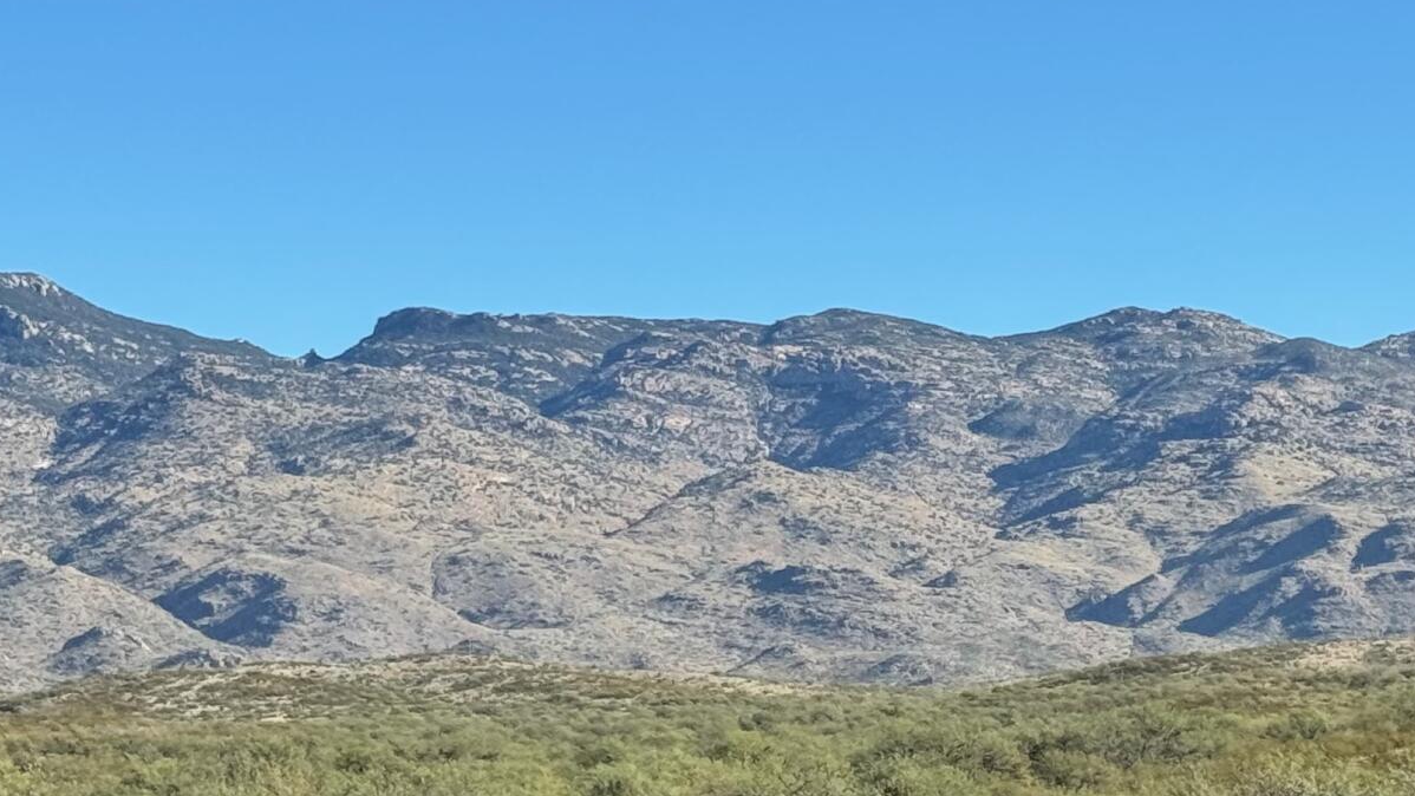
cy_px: 576
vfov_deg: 9.2
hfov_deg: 16.3
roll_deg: +0.3
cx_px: 1101
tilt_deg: +3.5
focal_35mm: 131
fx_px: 4915
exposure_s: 1/2959
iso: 64
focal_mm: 6.76
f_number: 1.78
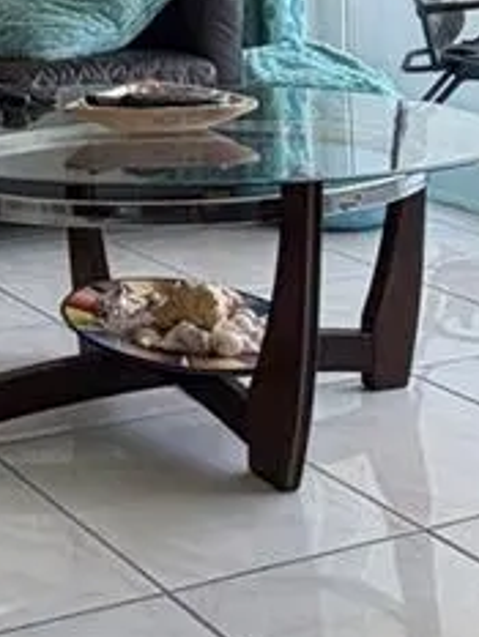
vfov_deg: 23.7
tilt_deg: +2.3
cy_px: -197
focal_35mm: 72
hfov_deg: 17.8
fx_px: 1327
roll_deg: +0.3
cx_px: -290
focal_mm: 2.22
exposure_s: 1/121
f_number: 2.2
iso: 80
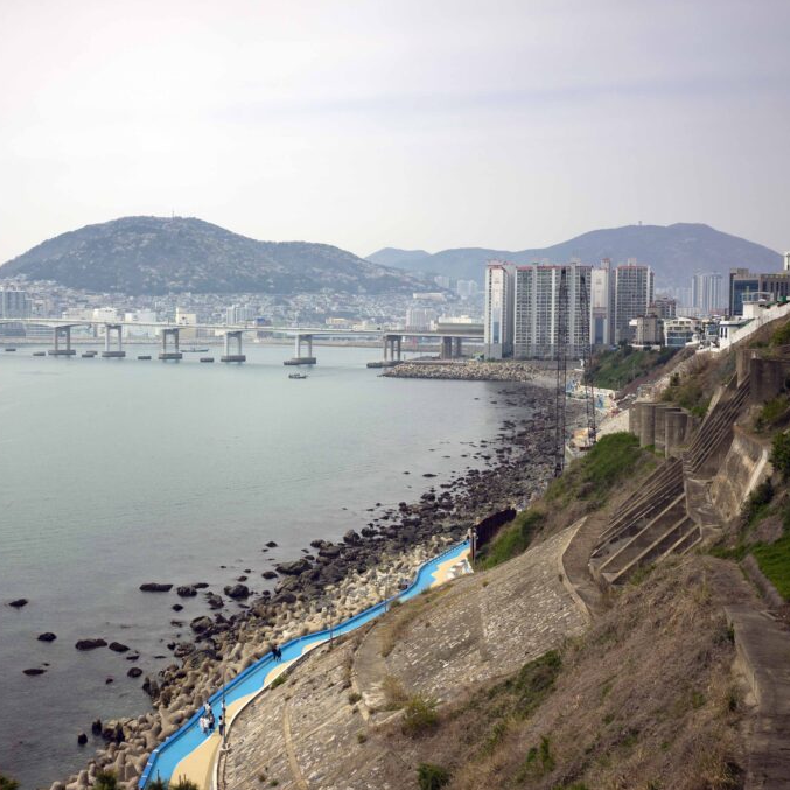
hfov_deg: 37.0
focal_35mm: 45
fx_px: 1162
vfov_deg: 37.6
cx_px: 245
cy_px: 395
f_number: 2.8
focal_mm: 35
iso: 80
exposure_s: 1/2500
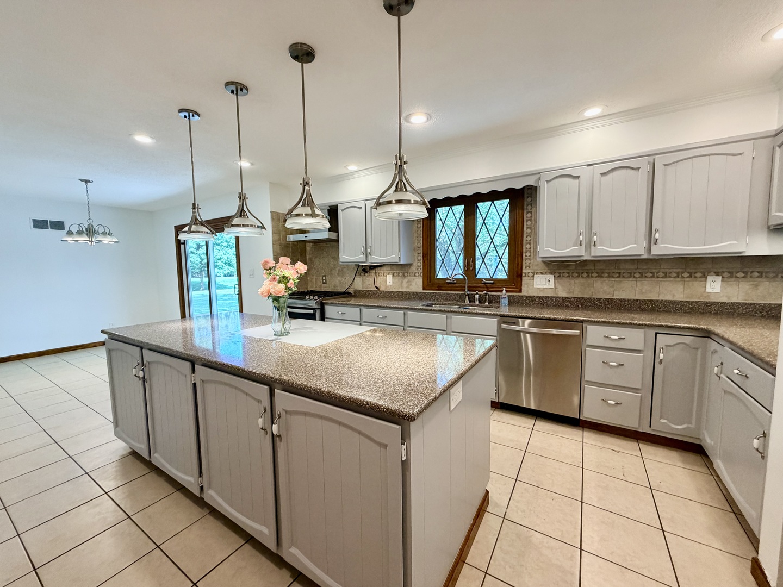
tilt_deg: -4.5
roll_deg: +1.0
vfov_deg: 85.7
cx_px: 392
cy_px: 294
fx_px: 317
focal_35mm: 14
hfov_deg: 102.1
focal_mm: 2.22
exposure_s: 1/120
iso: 250
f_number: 2.2
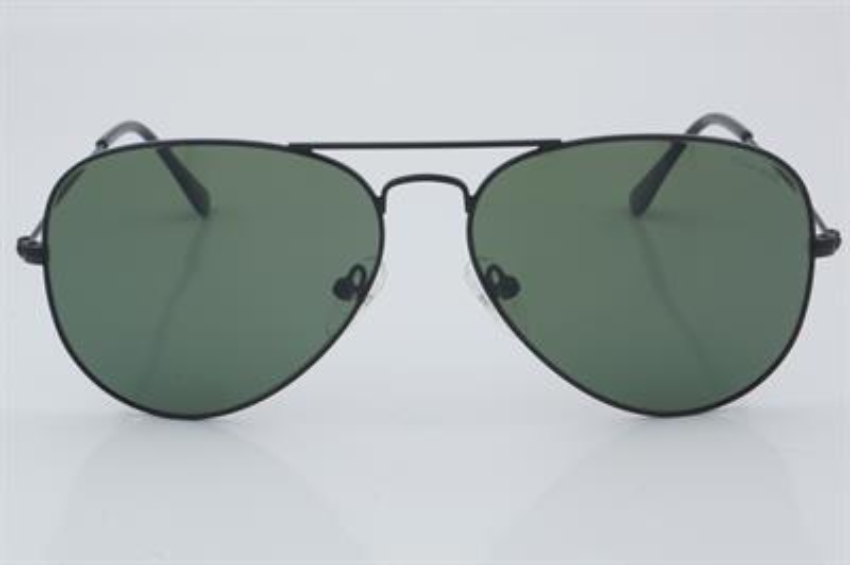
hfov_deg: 24.6
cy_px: 282
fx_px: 1946
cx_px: 425
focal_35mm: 82
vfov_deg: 16.5
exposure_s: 1/4
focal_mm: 55
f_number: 32
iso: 100
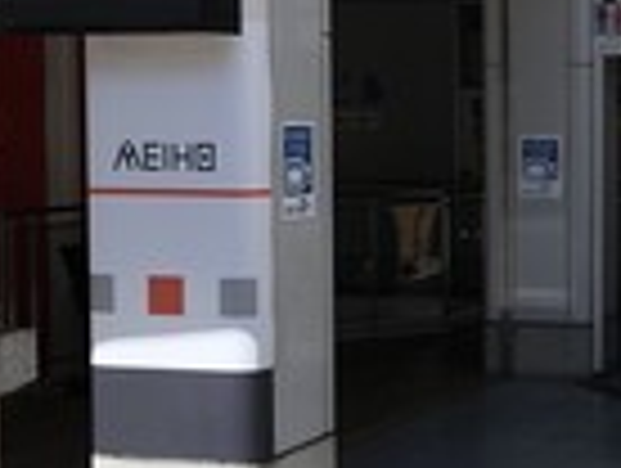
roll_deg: -0.6
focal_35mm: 91
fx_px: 1635
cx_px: 706
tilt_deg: -4.6
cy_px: 248
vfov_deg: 16.3
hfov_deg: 20.4
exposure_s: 1/1453
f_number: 1.8
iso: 20
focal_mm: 3.99
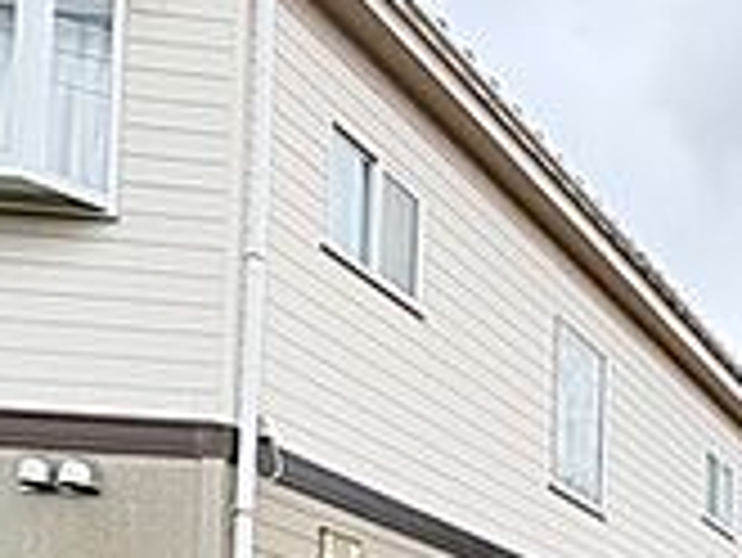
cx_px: 1336
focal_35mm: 51
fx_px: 1094
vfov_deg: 23.3
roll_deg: -1.4
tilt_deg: +2.8
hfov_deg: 22.2
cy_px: 824
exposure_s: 1/430
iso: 64
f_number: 2.2
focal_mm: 2.22
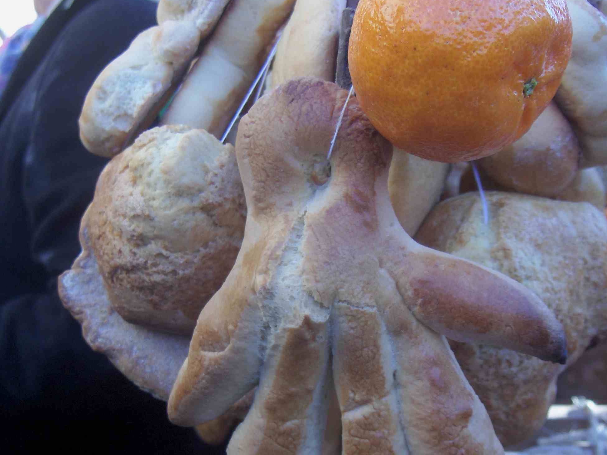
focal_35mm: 52
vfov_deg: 27.8
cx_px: 304
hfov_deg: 36.8
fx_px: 912
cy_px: 320
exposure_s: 1/124
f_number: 2.8
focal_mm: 8
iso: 131
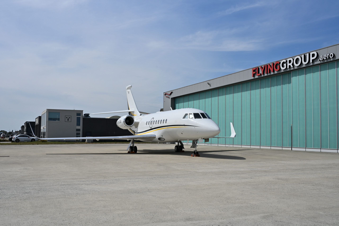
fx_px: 377
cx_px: 170
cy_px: 113
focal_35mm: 40
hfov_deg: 48.5
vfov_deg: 33.4
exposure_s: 1/1000
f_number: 11
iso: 200
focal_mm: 40
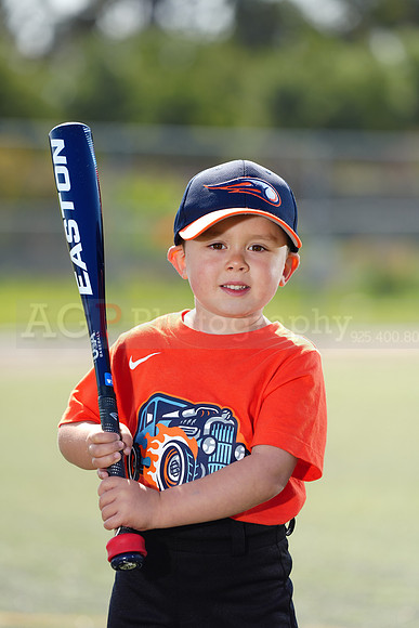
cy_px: 314
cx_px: 210
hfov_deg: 6.9
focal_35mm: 200
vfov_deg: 10.3
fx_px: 3489
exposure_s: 1/250
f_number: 4
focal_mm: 200
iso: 50
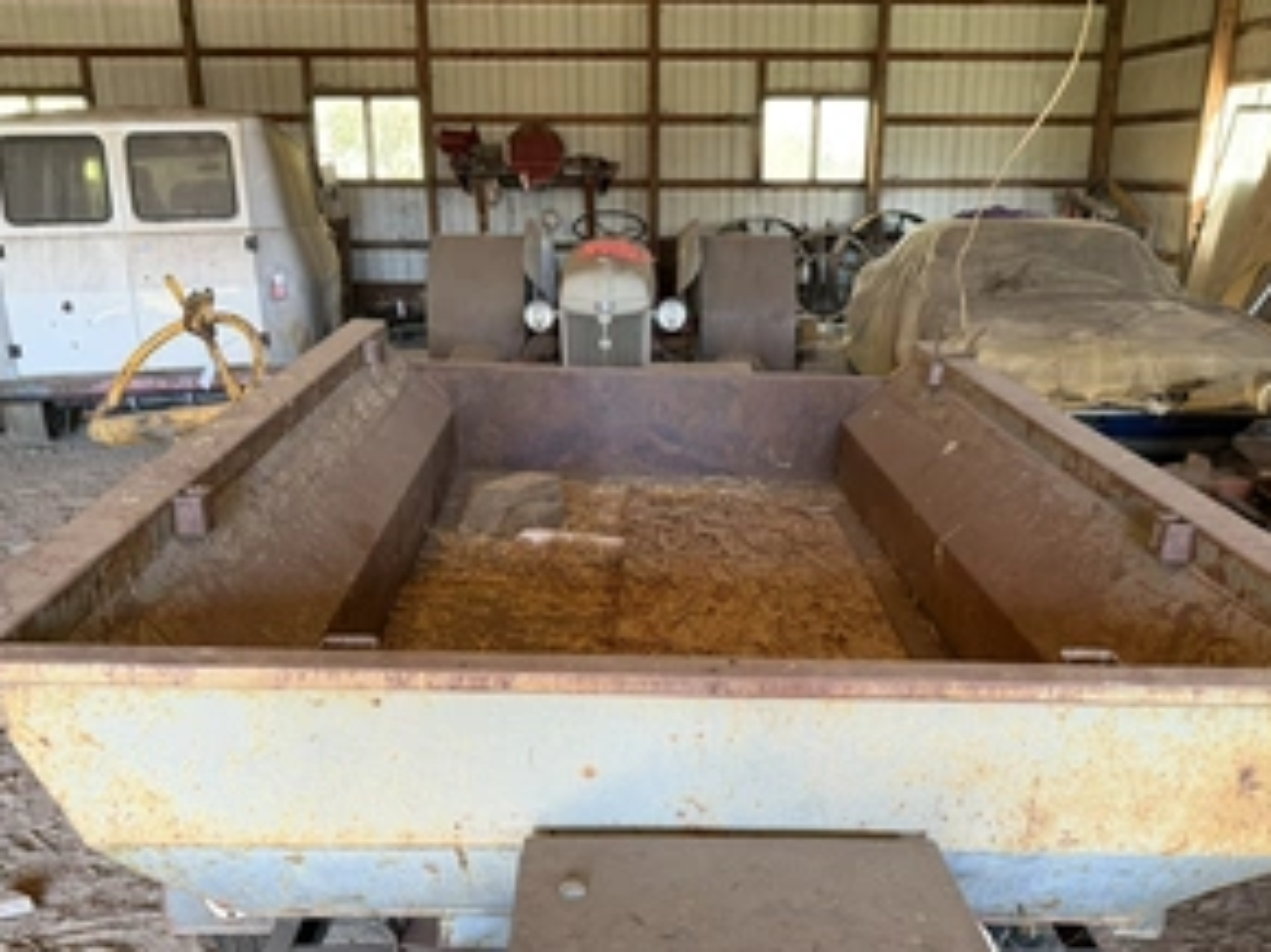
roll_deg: +1.3
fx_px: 1211
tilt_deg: -19.6
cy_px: 620
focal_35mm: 33
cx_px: 664
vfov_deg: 42.4
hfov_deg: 55.4
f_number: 1.78
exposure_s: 1/60
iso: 250
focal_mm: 6.76
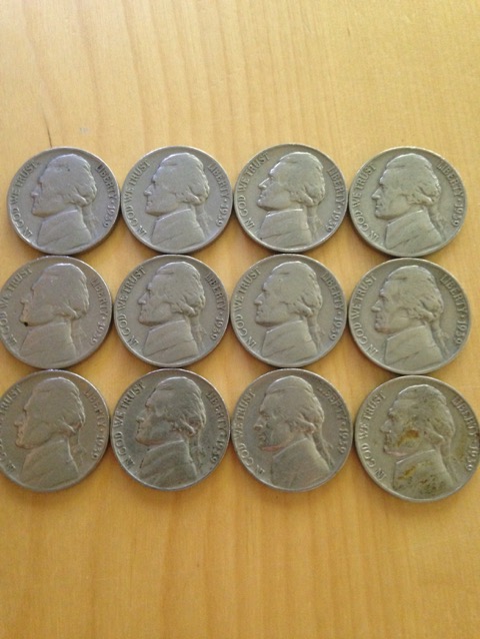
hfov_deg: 42.9
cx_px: 240
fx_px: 610
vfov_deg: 55.4
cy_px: 320
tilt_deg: -79.7
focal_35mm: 33
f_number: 2.4
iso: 320
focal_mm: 4.12
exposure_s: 1/20
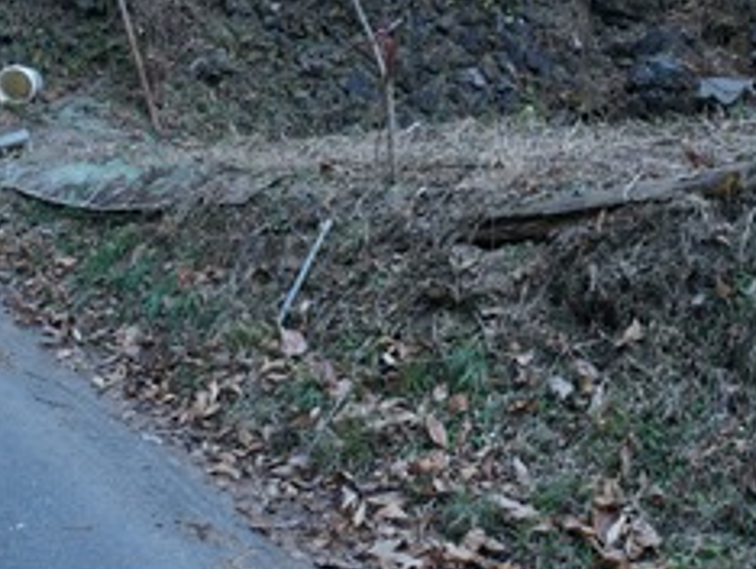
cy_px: 89
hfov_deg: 30.2
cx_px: 436
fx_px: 1401
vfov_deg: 22.5
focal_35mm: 64
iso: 100
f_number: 4.5
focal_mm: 21.7
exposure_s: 1/80
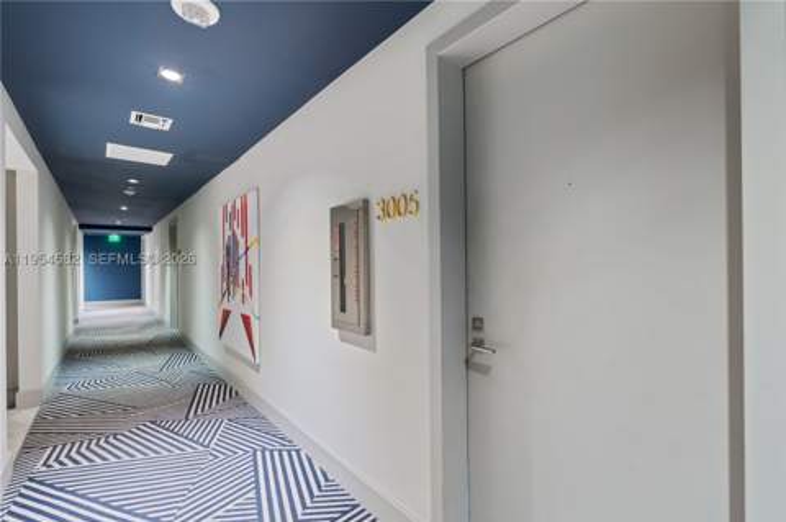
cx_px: 393
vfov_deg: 73.6
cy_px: 261
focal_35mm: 16
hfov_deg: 96.8
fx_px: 349
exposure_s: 2
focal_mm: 16
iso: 800
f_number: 9
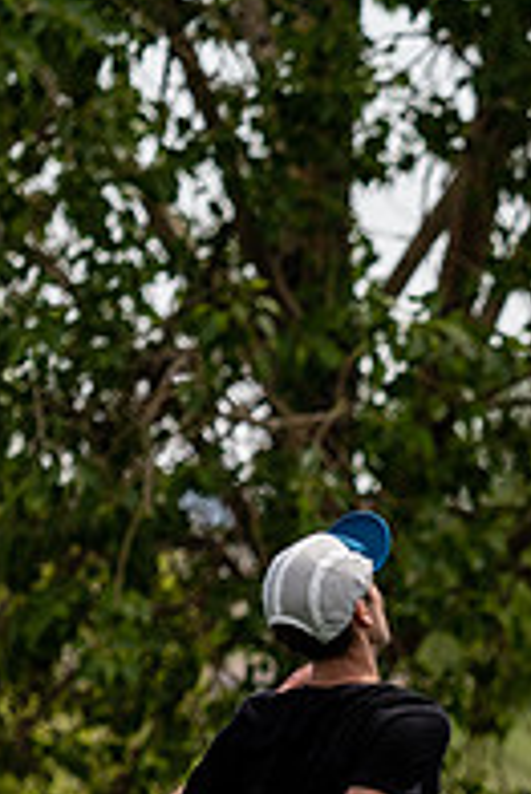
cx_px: 950
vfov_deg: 2.4
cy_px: 630
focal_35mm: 864
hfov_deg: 1.6
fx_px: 19081
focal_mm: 145
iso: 100
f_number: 2.8
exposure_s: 1/2500
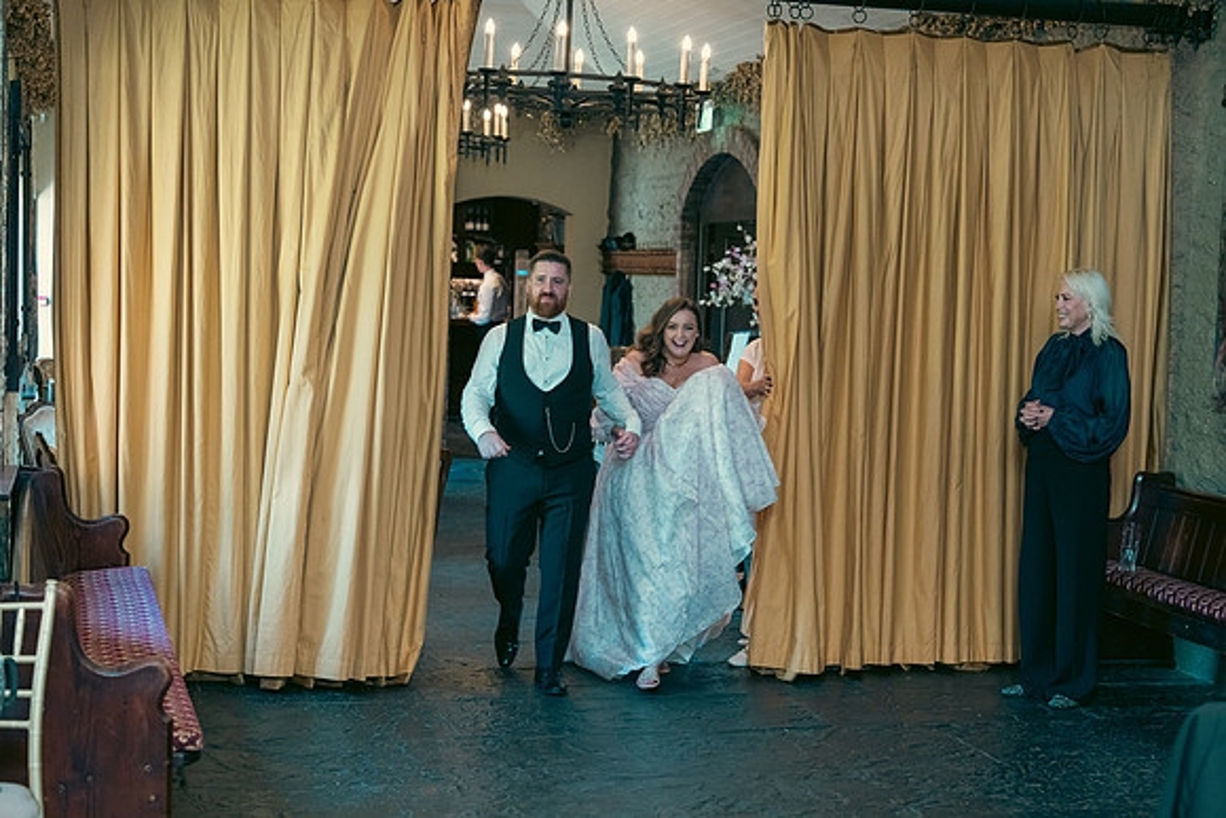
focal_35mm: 58
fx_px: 1976
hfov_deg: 34.5
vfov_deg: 23.4
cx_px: 613
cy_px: 409
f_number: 3.5
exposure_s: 1/160
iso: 2500
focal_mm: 58
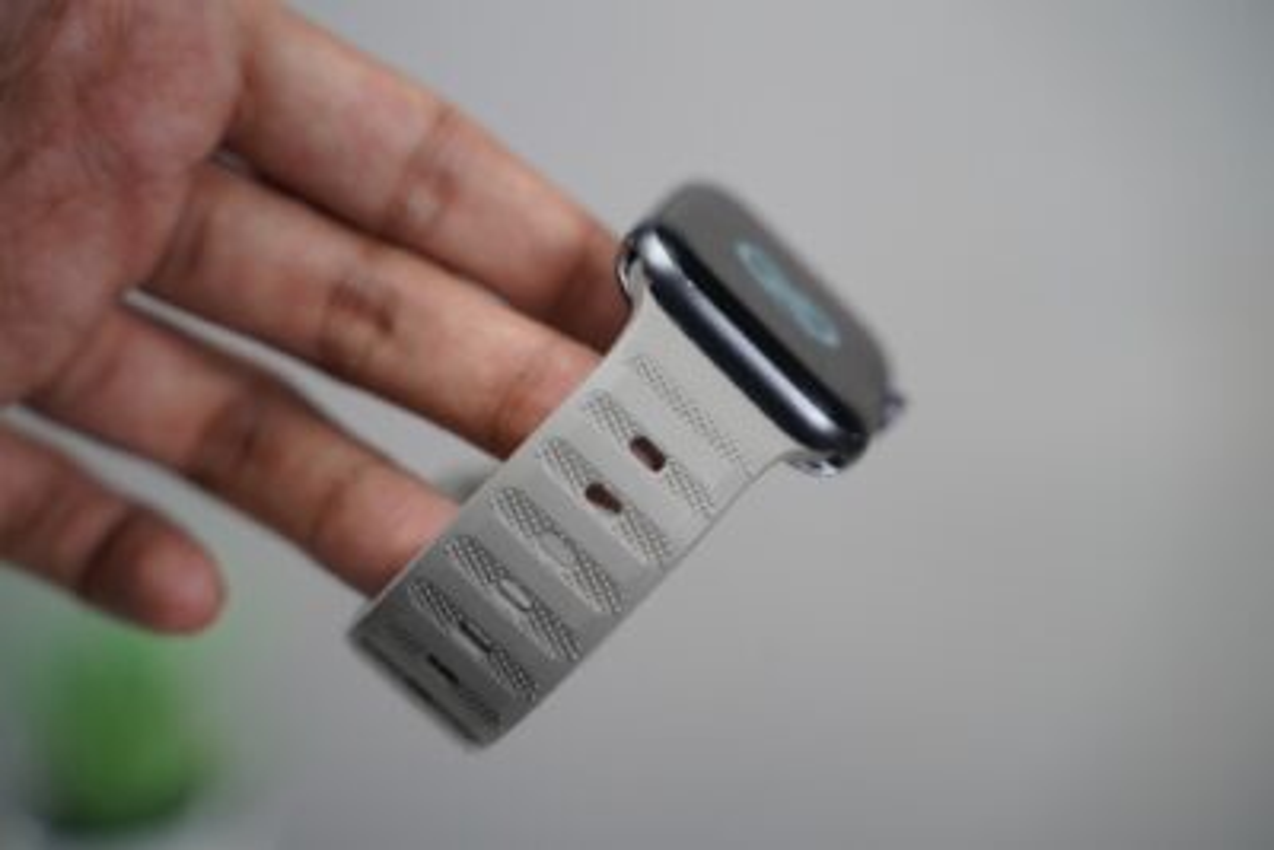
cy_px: 425
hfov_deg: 27.0
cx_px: 637
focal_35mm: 75
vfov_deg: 18.2
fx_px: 2655
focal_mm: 75
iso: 640
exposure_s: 1/90
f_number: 4
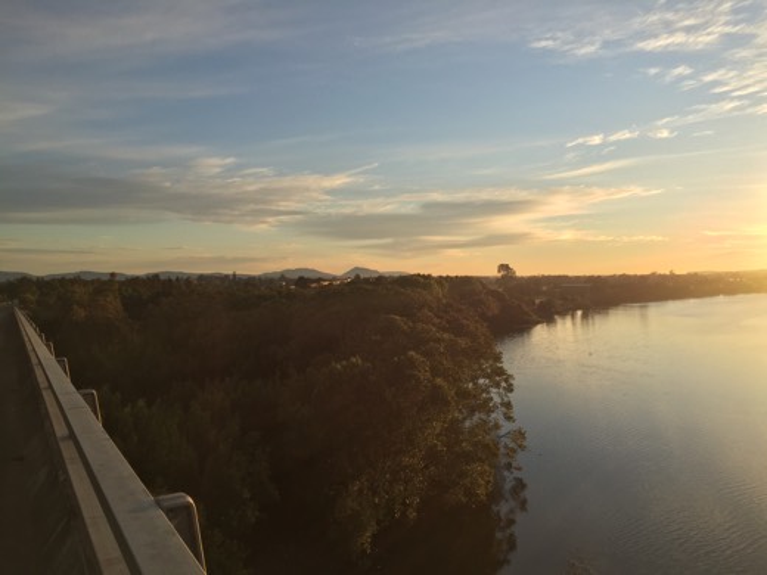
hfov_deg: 61.7
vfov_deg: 48.2
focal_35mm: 29
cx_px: 384
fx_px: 643
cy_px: 288
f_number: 2.2
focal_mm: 4.15
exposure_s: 1/1276
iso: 32
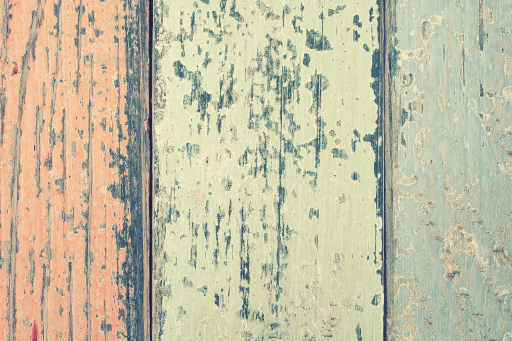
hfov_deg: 15.9
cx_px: 116
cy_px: 99
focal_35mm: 128
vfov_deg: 10.7
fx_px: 1819
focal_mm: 50
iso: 400
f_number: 8
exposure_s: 1/160
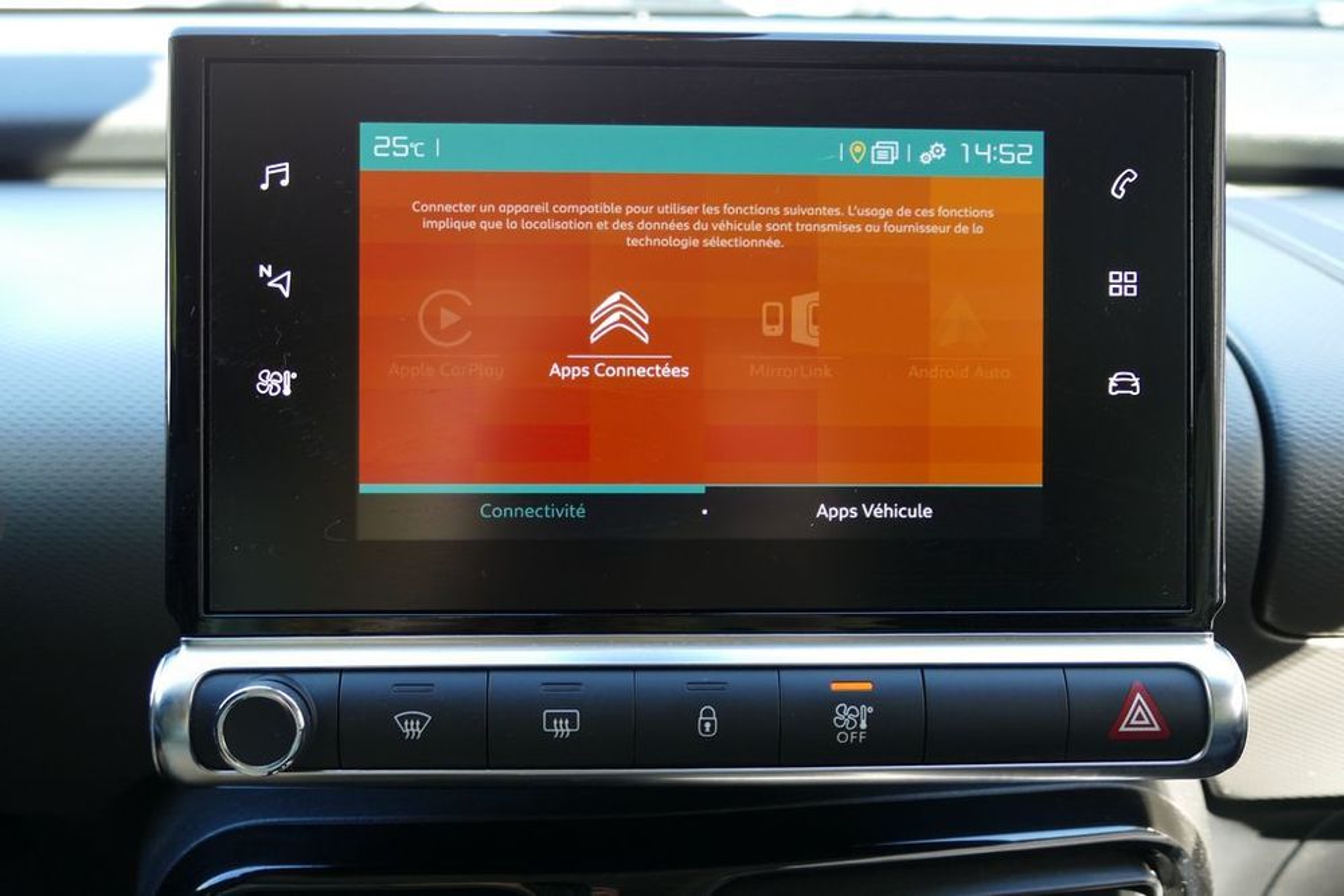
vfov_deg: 32.6
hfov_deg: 47.4
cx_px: 672
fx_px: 1531
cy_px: 448
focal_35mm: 41
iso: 320
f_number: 3.2
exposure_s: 1/80
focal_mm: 15.02
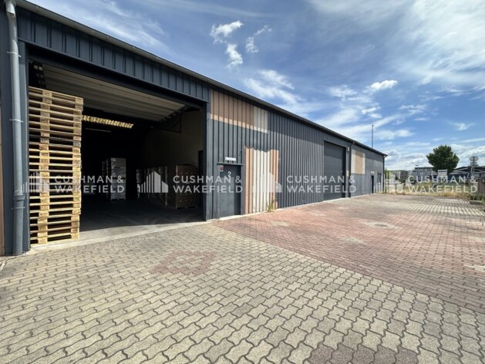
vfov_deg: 85.7
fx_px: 196
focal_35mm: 14
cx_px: 242
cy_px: 182
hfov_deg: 102.1
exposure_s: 1/1233
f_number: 2.2
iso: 50
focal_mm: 2.22
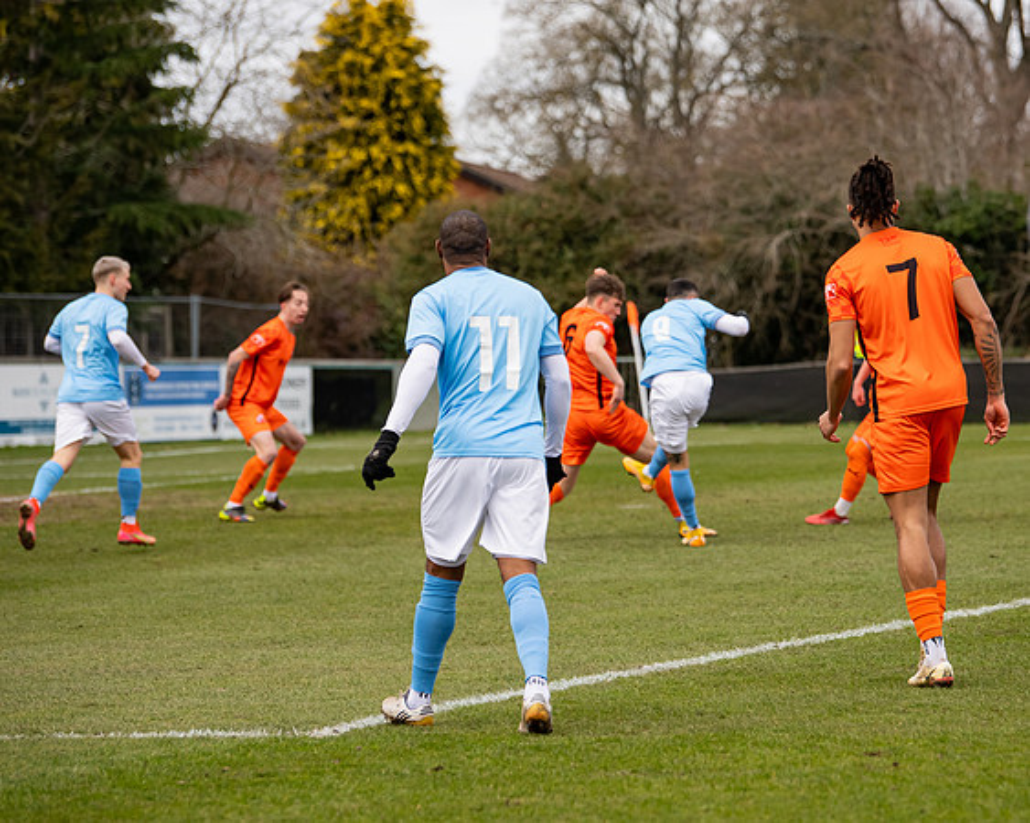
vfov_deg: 8.6
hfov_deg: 10.8
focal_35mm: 179
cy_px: 412
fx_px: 5454
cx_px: 702
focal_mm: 140
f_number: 4
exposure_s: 1/1600
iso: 500
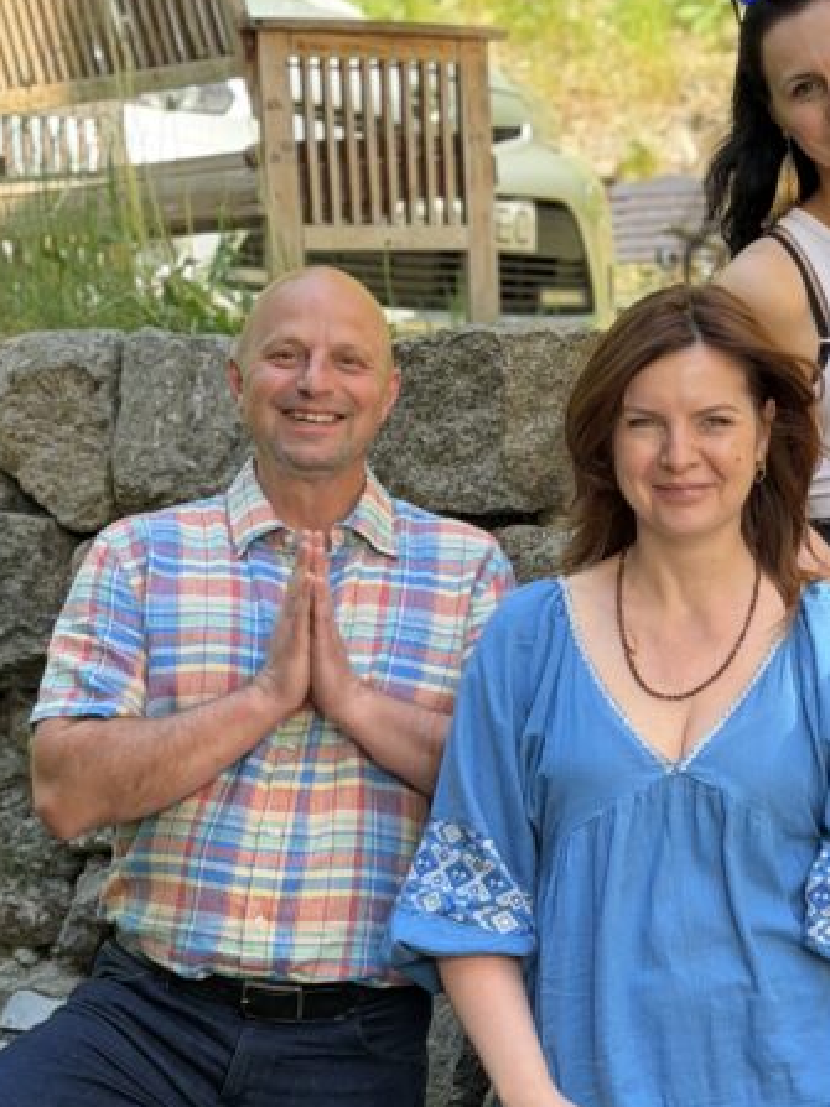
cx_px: 691
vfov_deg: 17.8
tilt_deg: -3.7
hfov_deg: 13.4
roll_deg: +0.0
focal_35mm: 110
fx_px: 3518
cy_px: 797
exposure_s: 1/681
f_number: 1.78
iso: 80
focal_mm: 6.76
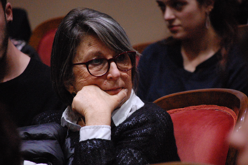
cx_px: 124
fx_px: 2065
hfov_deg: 6.9
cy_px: 82
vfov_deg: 4.6
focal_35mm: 300
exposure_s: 1/50
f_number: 5.6
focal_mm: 200
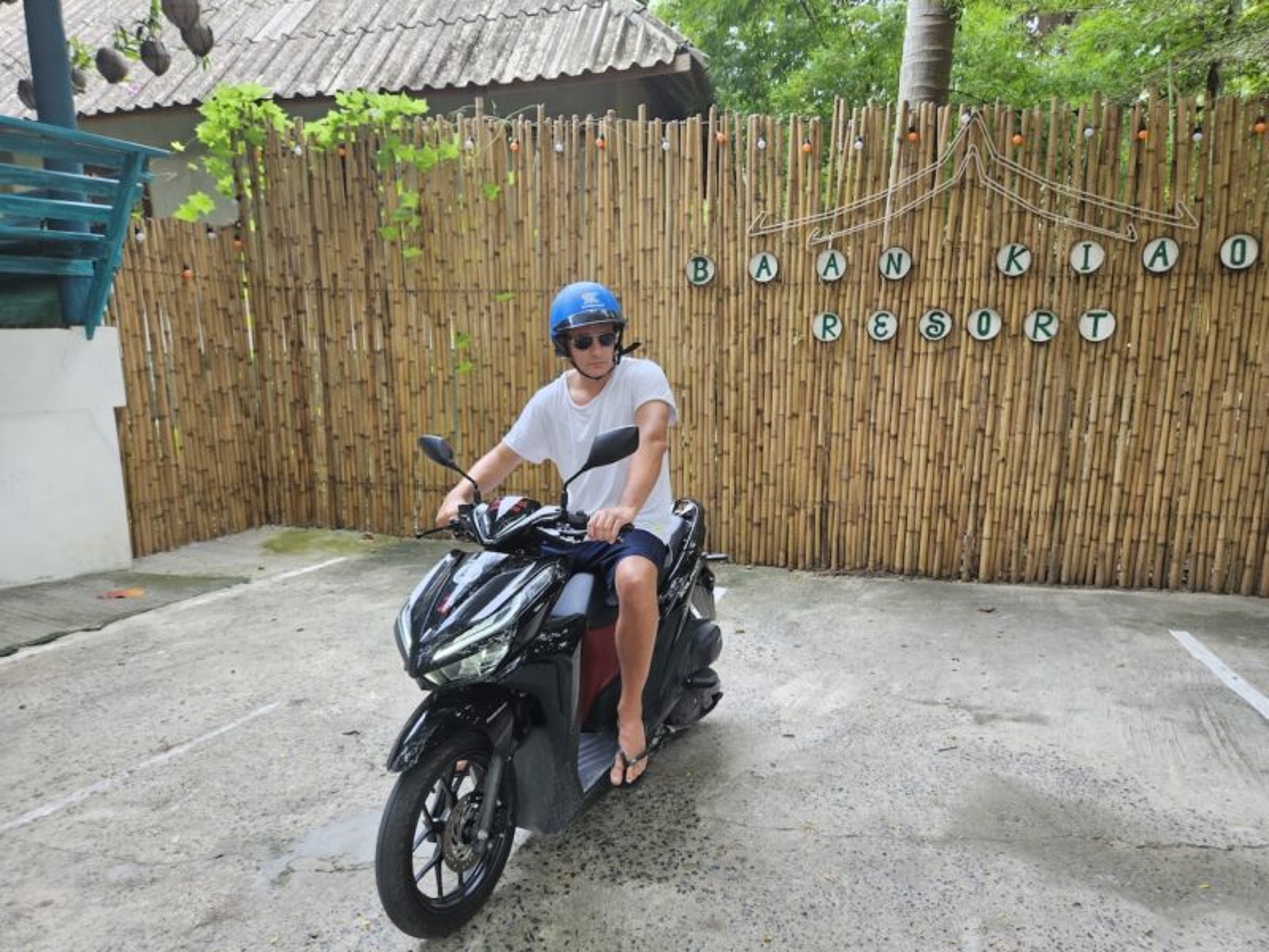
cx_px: 634
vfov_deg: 58.9
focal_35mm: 23
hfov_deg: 73.9
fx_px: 843
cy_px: 476
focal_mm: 5.4
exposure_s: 1/180
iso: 80
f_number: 1.8
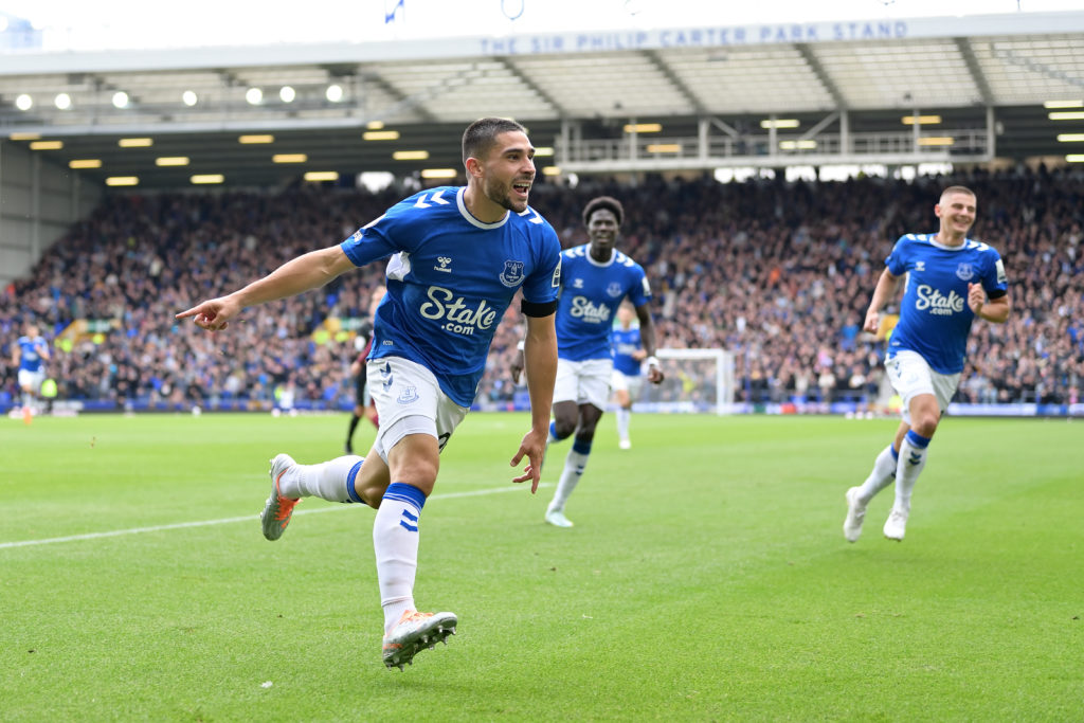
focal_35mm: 70
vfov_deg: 19.5
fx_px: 2108
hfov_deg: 28.8
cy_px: 362
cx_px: 542
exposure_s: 1/1250
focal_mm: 70
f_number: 2.8
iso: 640
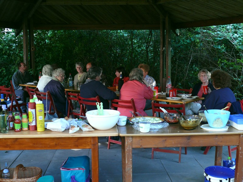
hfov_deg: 43.9
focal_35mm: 43
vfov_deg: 33.6
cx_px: 122
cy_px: 91
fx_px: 302
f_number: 2.8
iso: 100
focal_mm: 8.7
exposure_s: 1/30
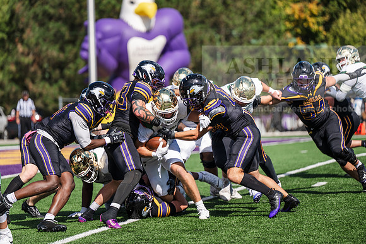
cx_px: 183
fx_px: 1678
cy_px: 122
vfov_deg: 8.3
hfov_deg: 12.4
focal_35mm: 165
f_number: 3.2
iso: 80
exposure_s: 1/1250
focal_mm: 165
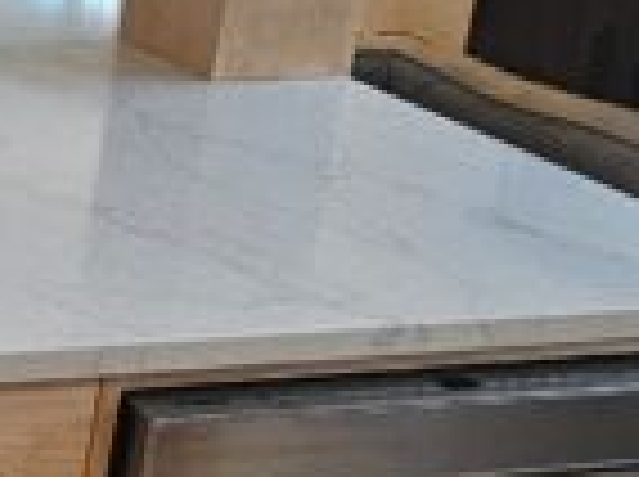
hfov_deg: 16.0
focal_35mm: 94
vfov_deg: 15.6
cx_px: -657
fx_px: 1732
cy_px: 99
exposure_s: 1/60
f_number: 2.2
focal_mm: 2.2
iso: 250
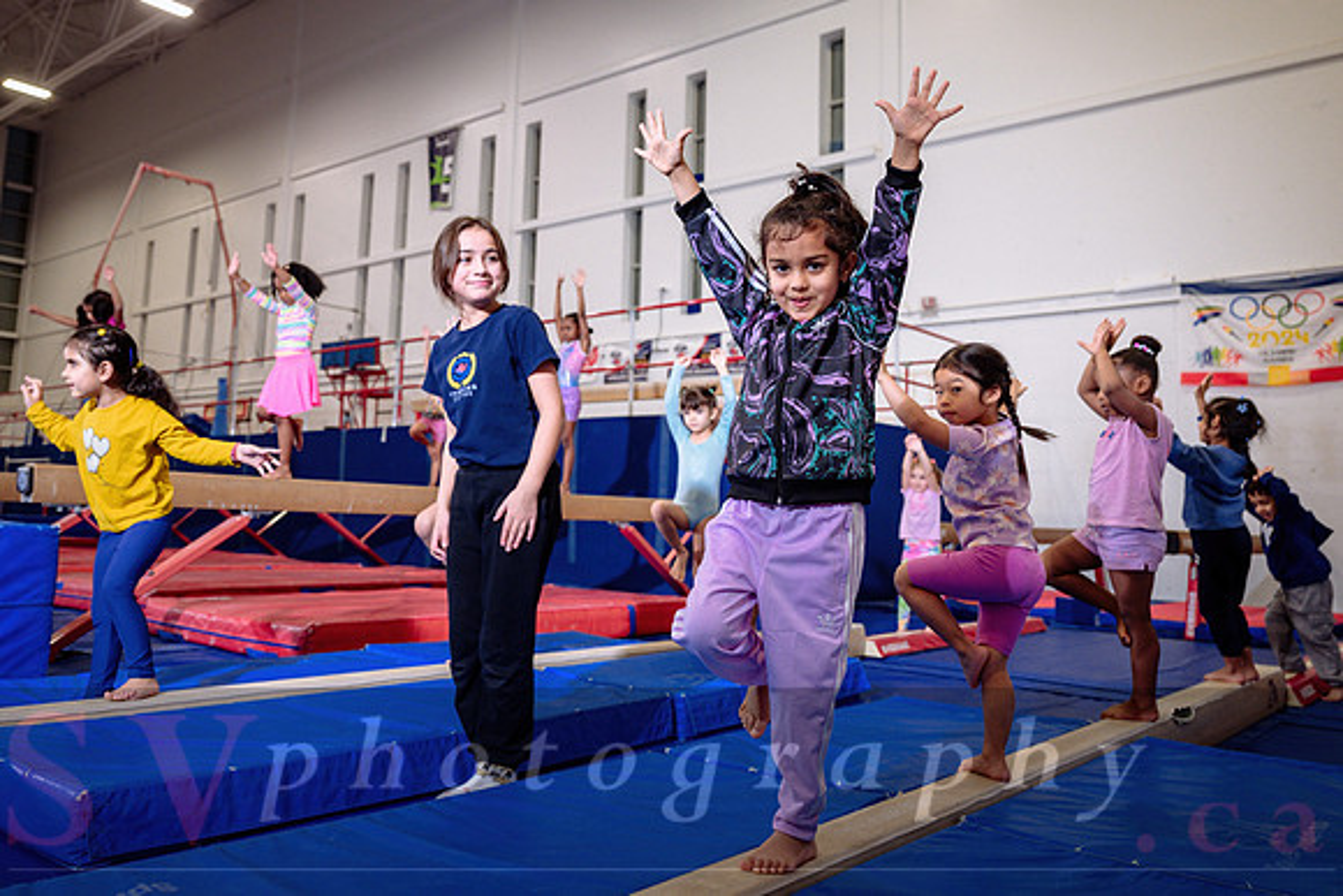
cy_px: 377
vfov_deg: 45.2
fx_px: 1072
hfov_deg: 64.0
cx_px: 607
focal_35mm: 29
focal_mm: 24
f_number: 3.5
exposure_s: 1/250
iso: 800
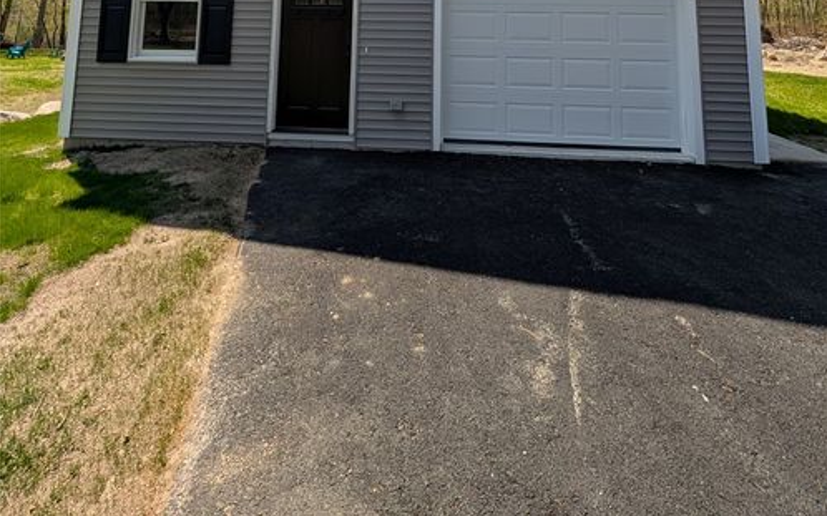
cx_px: 414
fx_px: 383
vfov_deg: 50.7
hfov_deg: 94.4
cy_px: -28
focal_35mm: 17
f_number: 1.7
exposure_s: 1/2924
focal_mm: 2.02
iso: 53
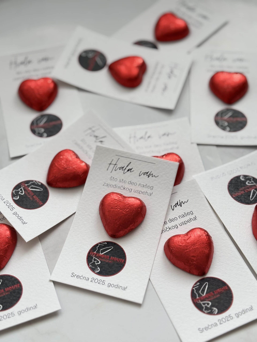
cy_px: 171
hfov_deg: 28.0
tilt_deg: -55.8
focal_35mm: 52
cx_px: 128
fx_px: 515
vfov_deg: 36.8
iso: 50
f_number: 1.6
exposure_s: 1/87
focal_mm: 5.96
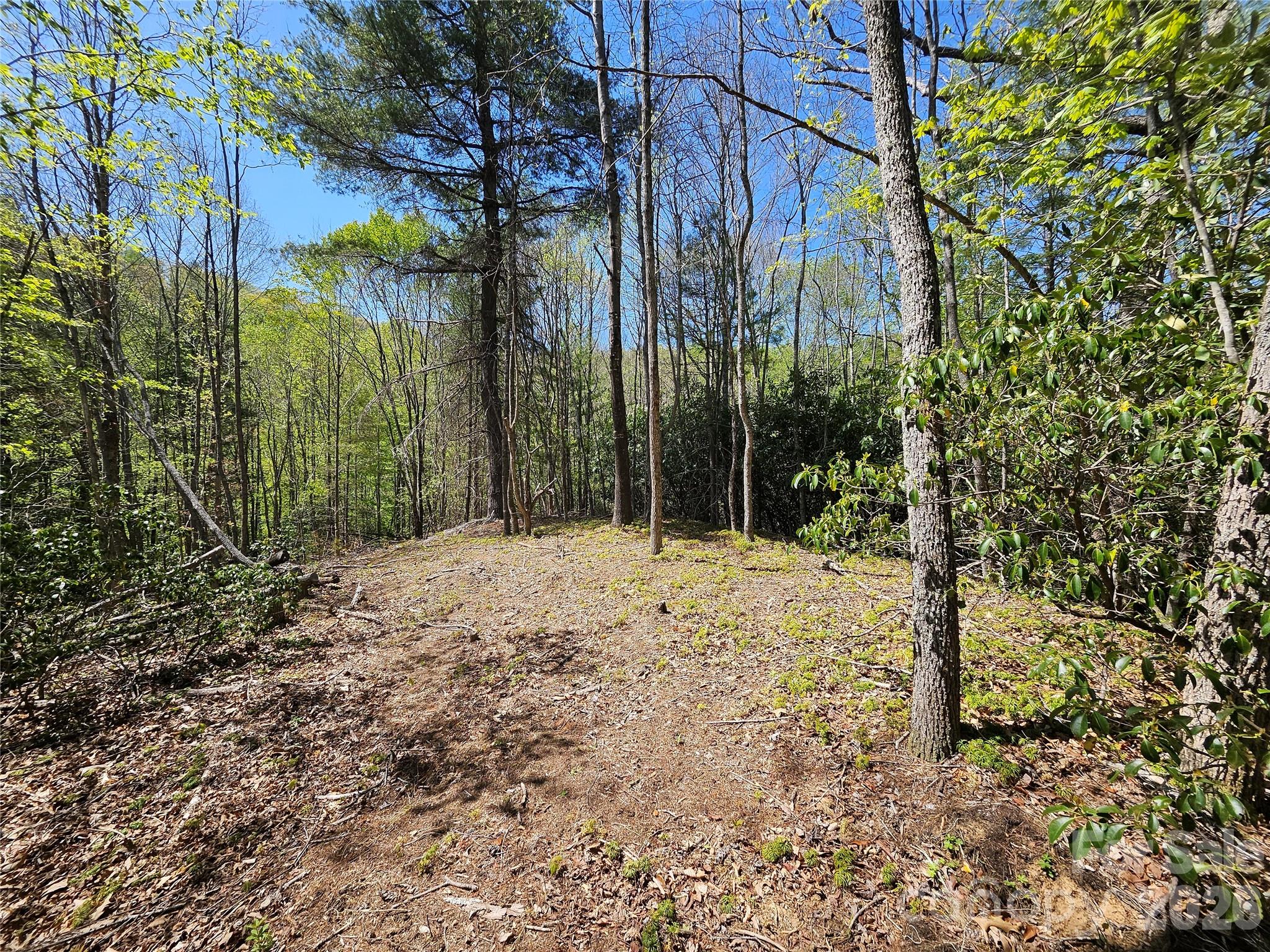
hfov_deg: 106.2
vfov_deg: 89.9
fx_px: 477
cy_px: 476
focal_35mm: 13
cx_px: 635
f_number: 2.2
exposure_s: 1/671
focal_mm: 1.74
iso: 32
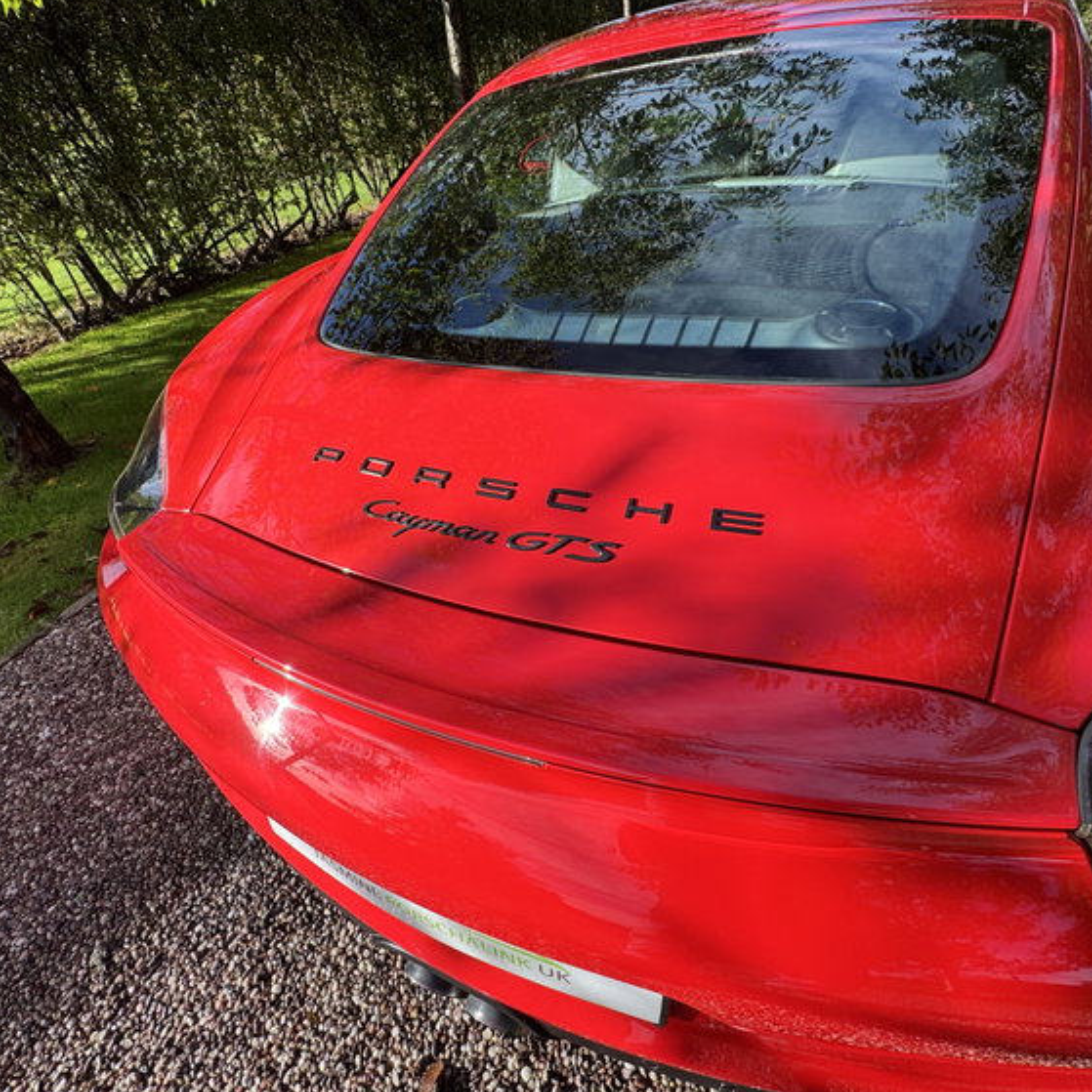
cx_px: 543
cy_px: 535
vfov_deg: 84.0
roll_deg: +7.9
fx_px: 607
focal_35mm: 17
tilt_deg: -39.2
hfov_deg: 84.0
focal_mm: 2.22
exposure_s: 1/495
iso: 40
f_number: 2.2
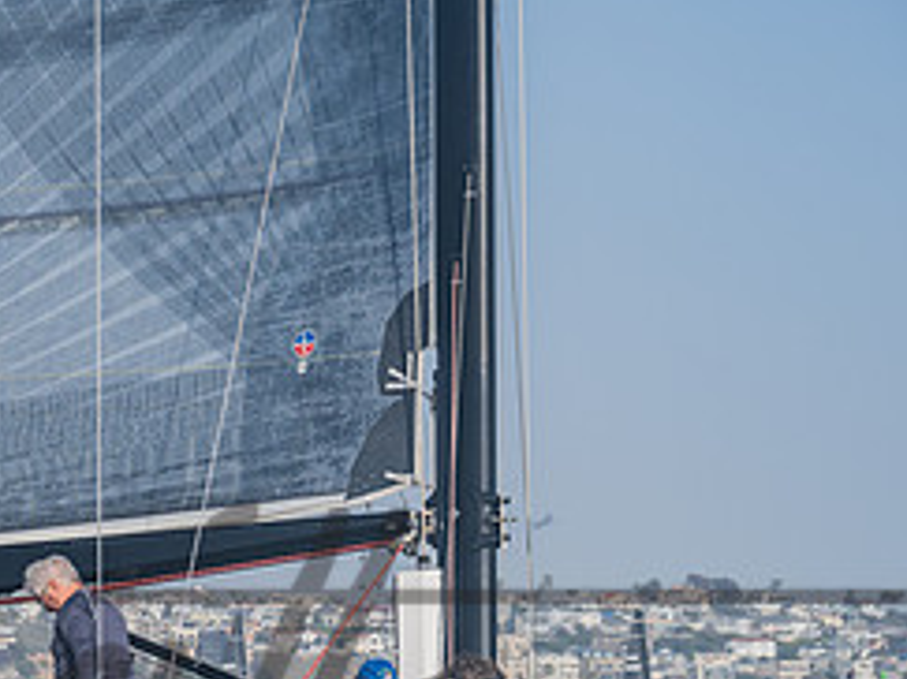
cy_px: 665
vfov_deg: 6.9
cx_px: -81
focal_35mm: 213
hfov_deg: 9.2
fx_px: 5578
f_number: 6.3
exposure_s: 1/640
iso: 200
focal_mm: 89
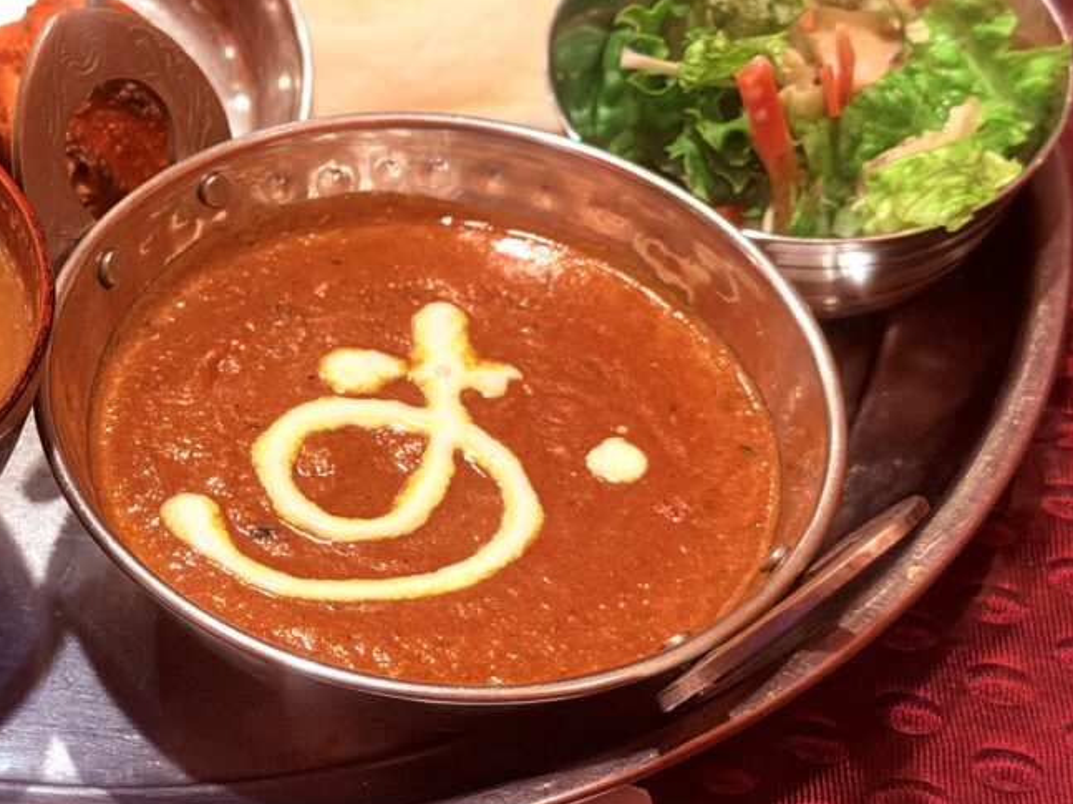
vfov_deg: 15.5
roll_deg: -0.3
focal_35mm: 95
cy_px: 265
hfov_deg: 20.2
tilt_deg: -43.3
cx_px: 80
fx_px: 2944
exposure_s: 1/40
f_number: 1.78
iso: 250
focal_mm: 6.76
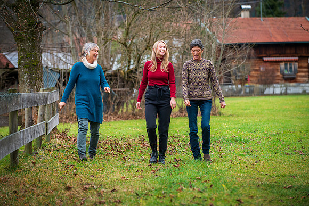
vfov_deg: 8.9
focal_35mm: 155
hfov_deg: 13.2
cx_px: 154
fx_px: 1331
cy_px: 103
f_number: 5
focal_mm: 155
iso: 800
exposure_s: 1/320
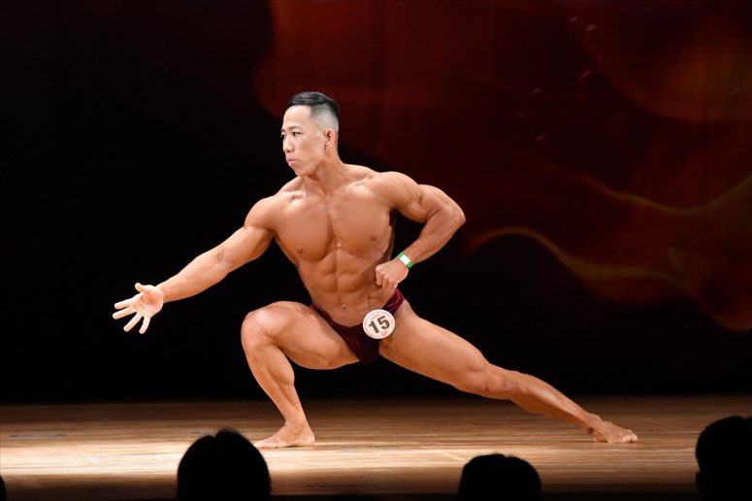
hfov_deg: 6.5
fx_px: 6577
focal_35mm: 315
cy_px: 250
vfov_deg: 4.4
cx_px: 376
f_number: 5.6
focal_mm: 210
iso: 4000
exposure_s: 1/400
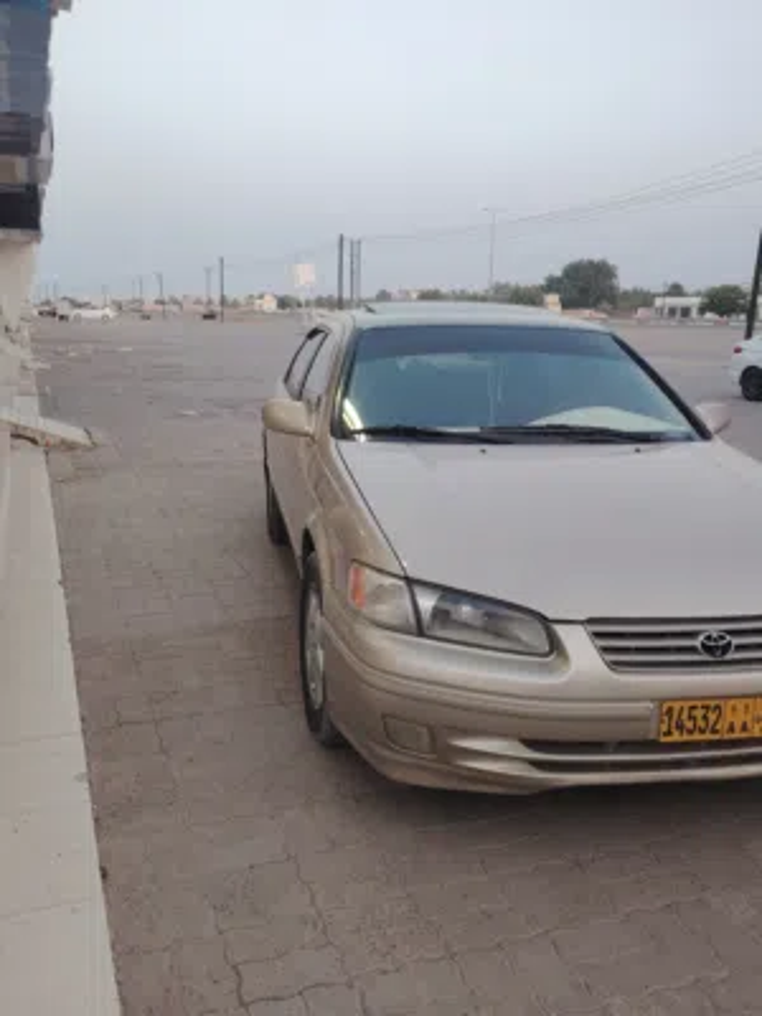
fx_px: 881
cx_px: 381
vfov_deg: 60.0
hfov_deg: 46.8
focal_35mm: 30
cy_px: 508
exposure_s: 1/100
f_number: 1.75
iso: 341
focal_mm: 5.25
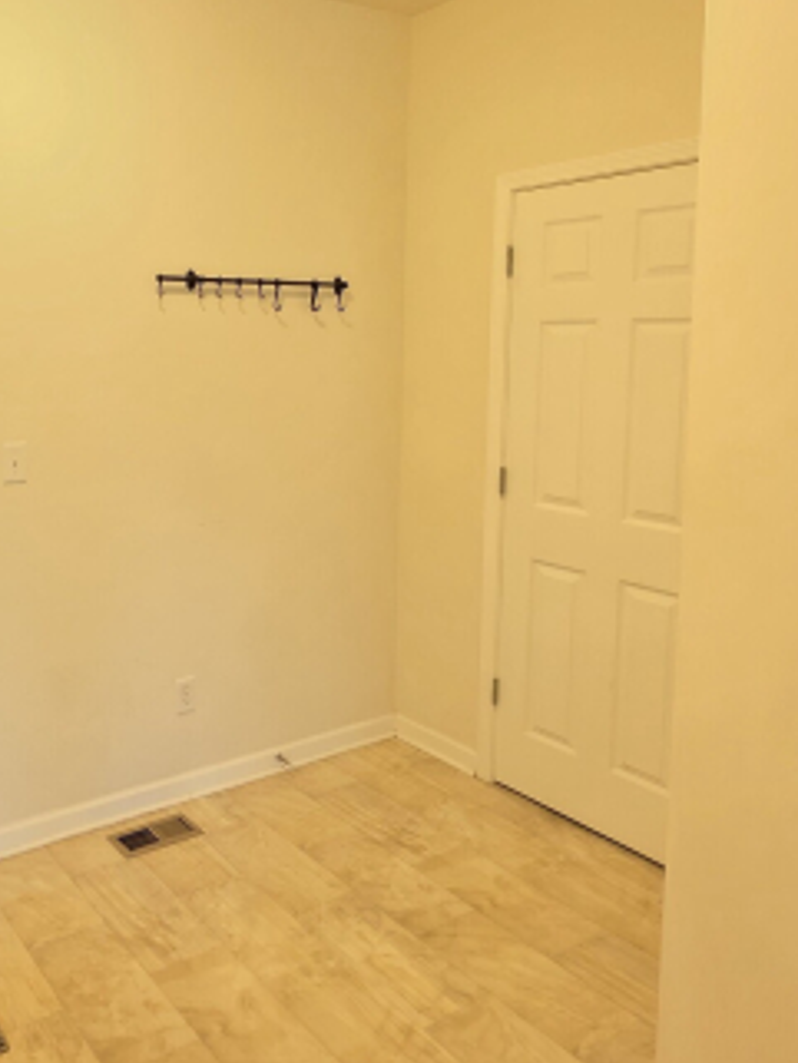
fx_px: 829
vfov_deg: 64.6
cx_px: 126
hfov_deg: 47.7
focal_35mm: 27
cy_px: 419
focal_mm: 2.2
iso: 160
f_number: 1.9
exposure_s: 1/60
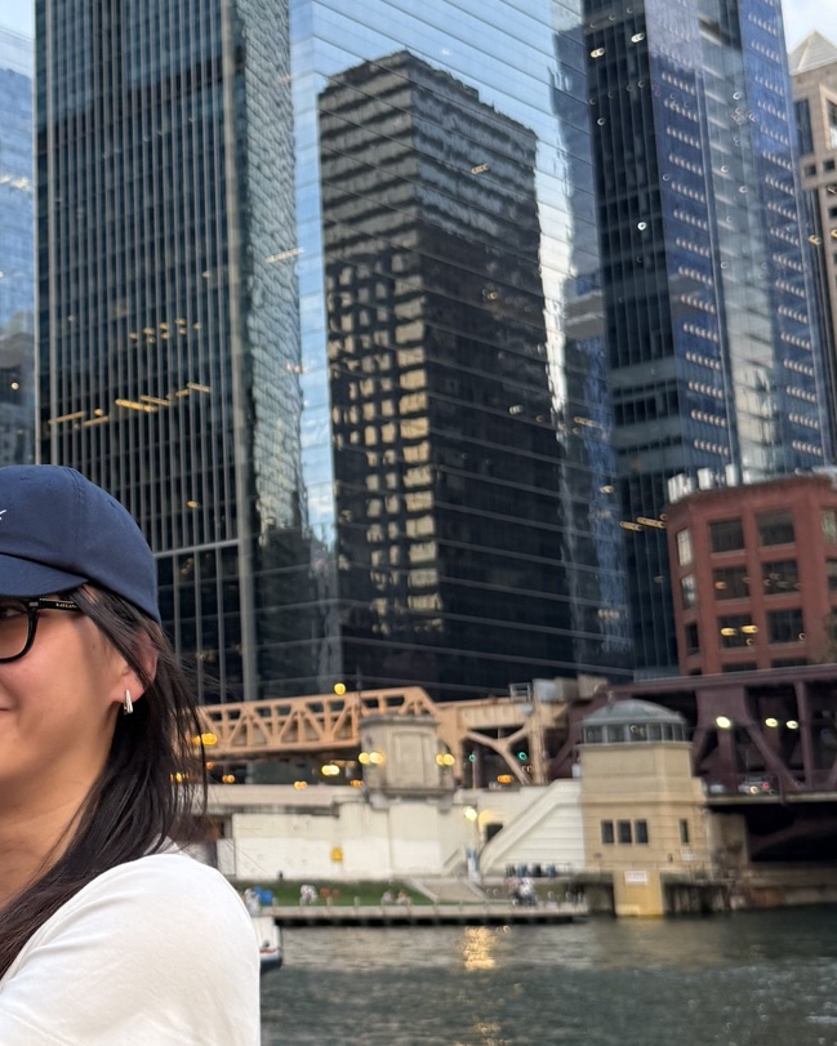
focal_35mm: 52
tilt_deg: +12.6
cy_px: 455
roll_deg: +1.7
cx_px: 53
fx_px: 1610
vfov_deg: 35.9
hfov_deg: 27.9
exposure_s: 1/203
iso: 100
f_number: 1.78
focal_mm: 6.76
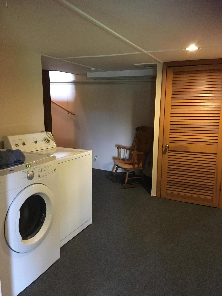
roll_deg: -0.5
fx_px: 248
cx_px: 111
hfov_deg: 48.2
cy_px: 148
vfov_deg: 61.7
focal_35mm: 29
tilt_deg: -9.5
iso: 320
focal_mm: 4.15
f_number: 2.2
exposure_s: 1/15
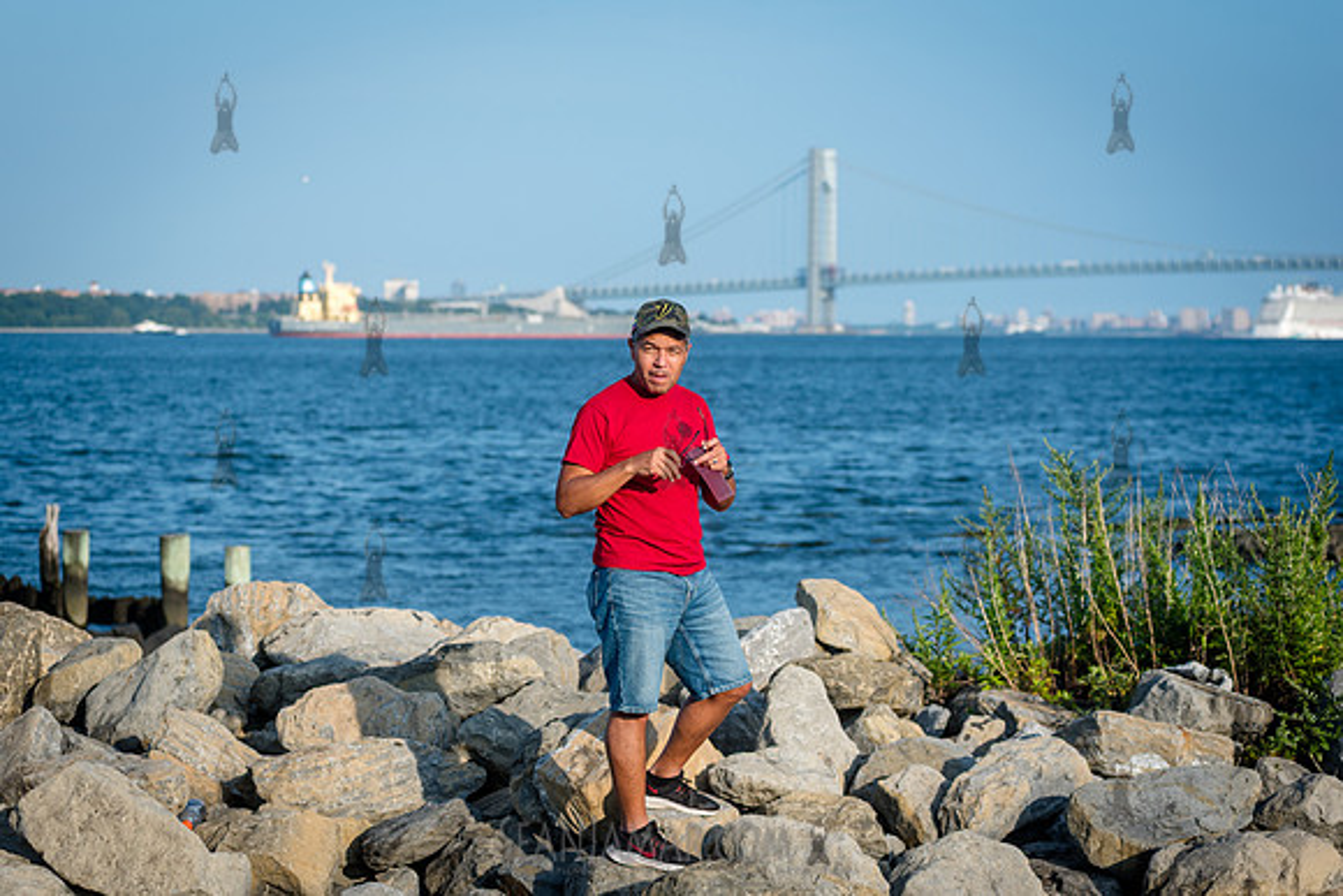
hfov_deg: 25.4
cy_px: 448
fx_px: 2985
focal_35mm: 80
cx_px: 672
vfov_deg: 17.1
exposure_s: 1/2000
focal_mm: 80
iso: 320
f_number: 4
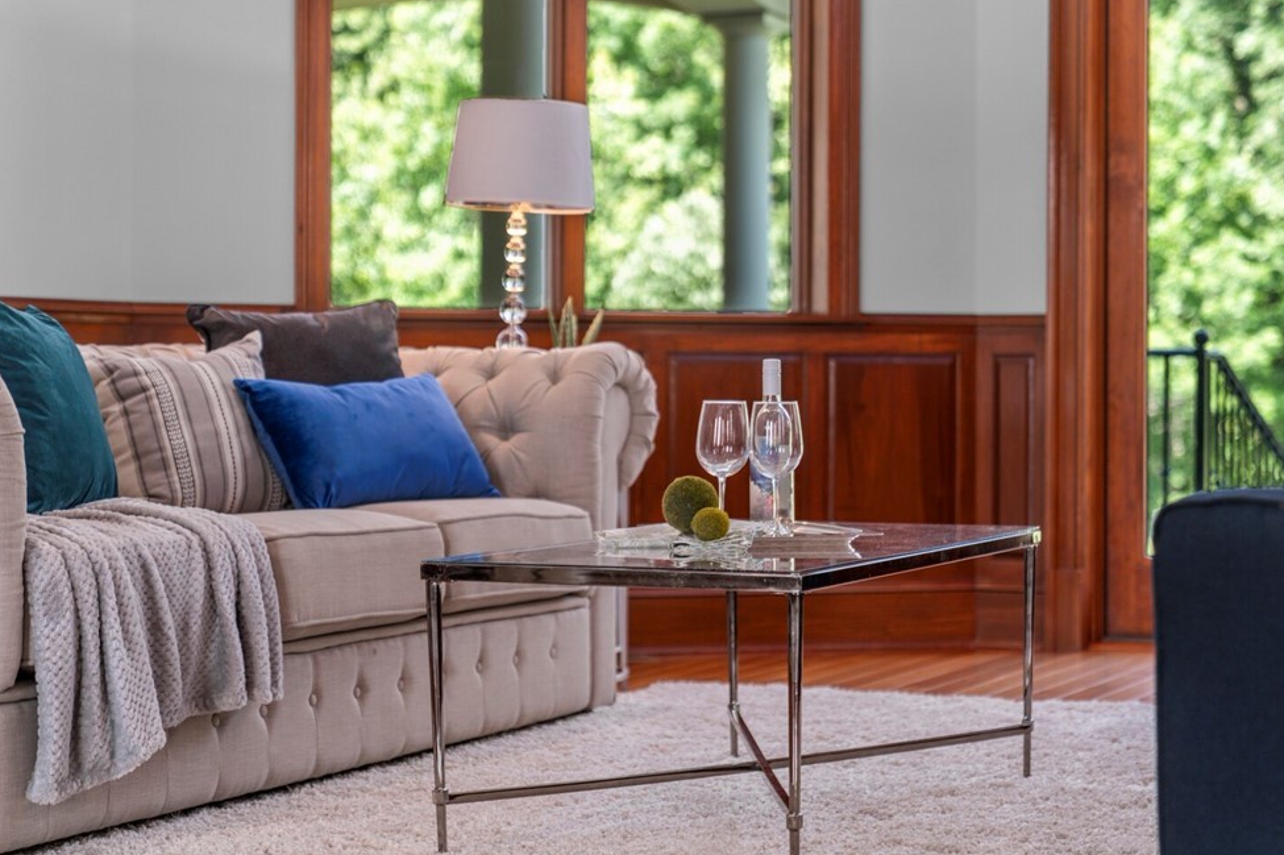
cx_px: 647
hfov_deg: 26.0
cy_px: 414
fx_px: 2780
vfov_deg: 17.5
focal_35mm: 78
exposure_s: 1/10
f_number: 2.8
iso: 640
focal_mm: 70
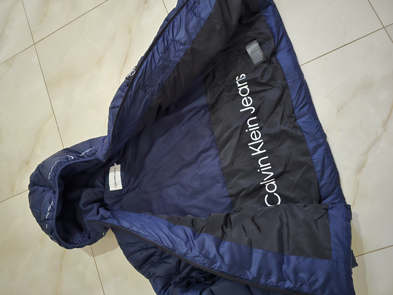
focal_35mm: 23
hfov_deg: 73.9
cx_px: 196
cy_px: 148
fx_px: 261
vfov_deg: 58.9
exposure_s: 1/30
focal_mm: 6.3
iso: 2000
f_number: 1.7
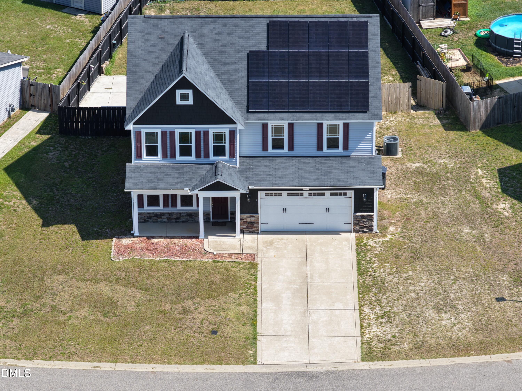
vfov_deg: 8.8
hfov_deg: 11.8
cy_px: 196
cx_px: 261
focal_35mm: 168
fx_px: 2533
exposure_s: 1/1250
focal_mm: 40
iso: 160
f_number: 2.8
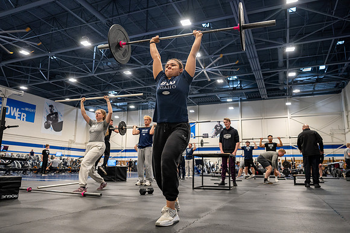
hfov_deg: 68.7
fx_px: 256
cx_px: 184
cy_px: 118
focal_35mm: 26
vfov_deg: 49.1
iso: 1000
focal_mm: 24
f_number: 2.8
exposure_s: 1/80
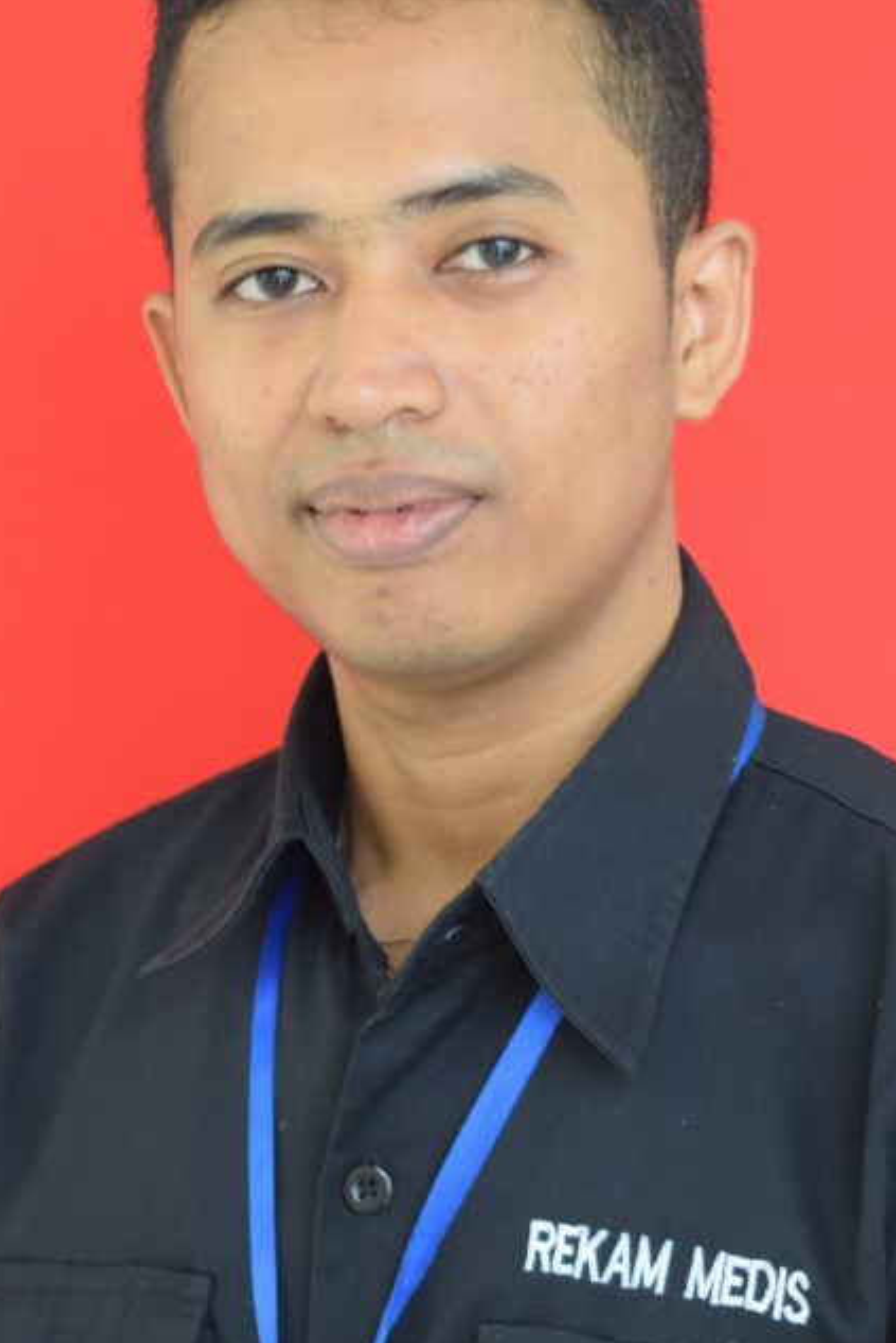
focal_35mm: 92
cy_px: 826
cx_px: 507
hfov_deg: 14.9
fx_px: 3433
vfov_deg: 22.1
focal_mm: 38
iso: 100
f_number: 4.8
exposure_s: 1/3
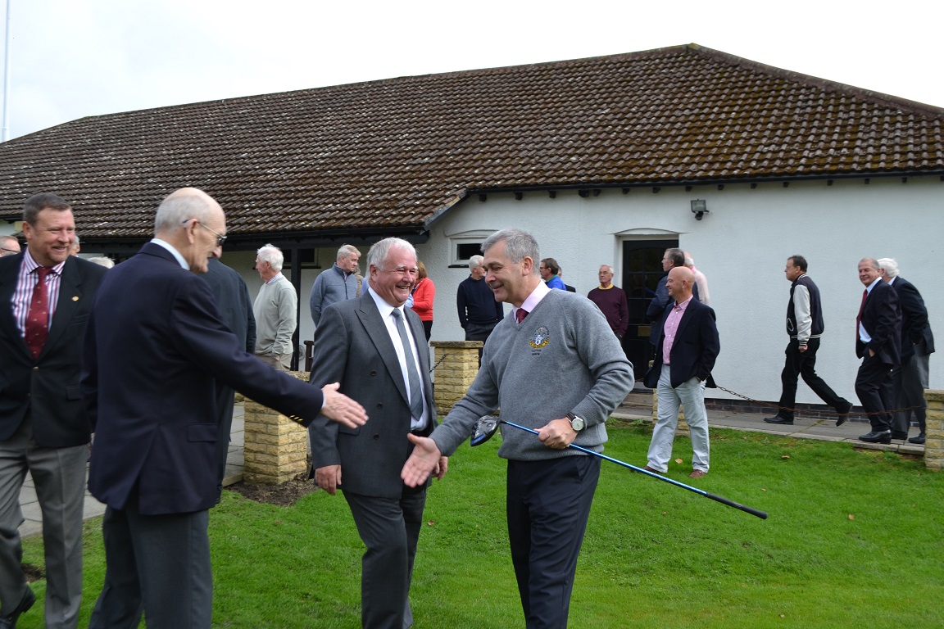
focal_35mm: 36
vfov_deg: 36.9
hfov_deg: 53.1
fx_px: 944
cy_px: 314
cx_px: 472
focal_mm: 24
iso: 100
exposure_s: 1/125
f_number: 5.6
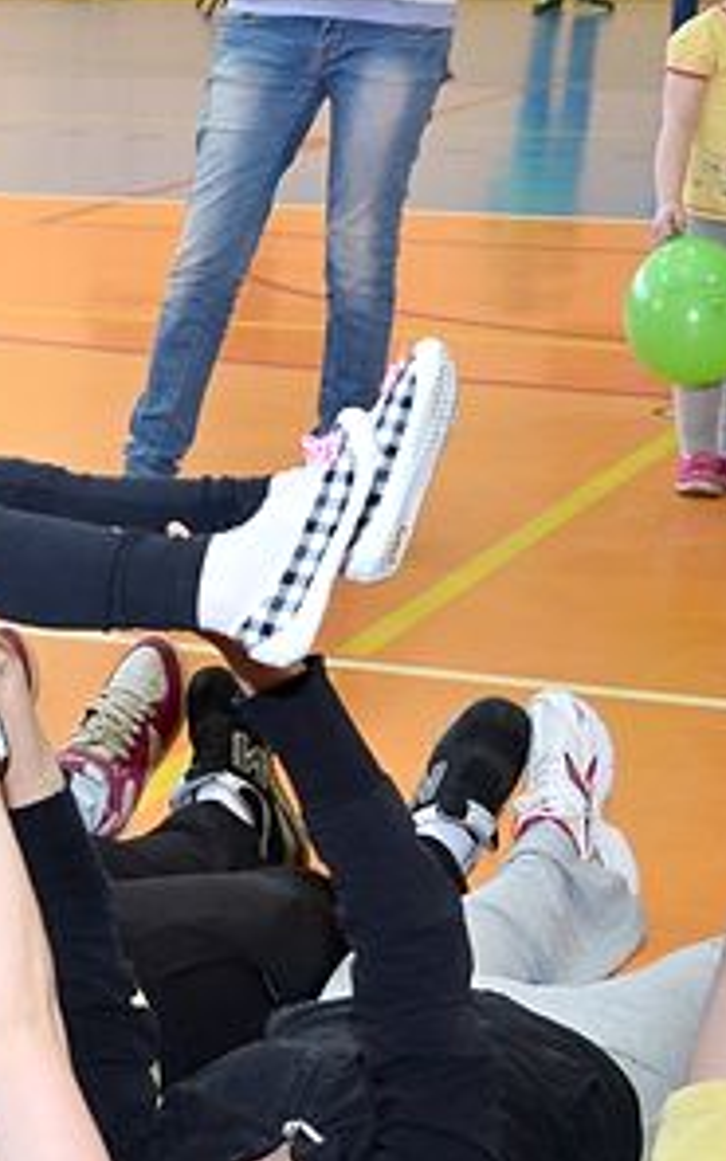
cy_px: 837
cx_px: -773
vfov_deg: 18.2
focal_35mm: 114
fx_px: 3609
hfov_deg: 10.5
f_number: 4
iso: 1100
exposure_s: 1/160
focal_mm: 26
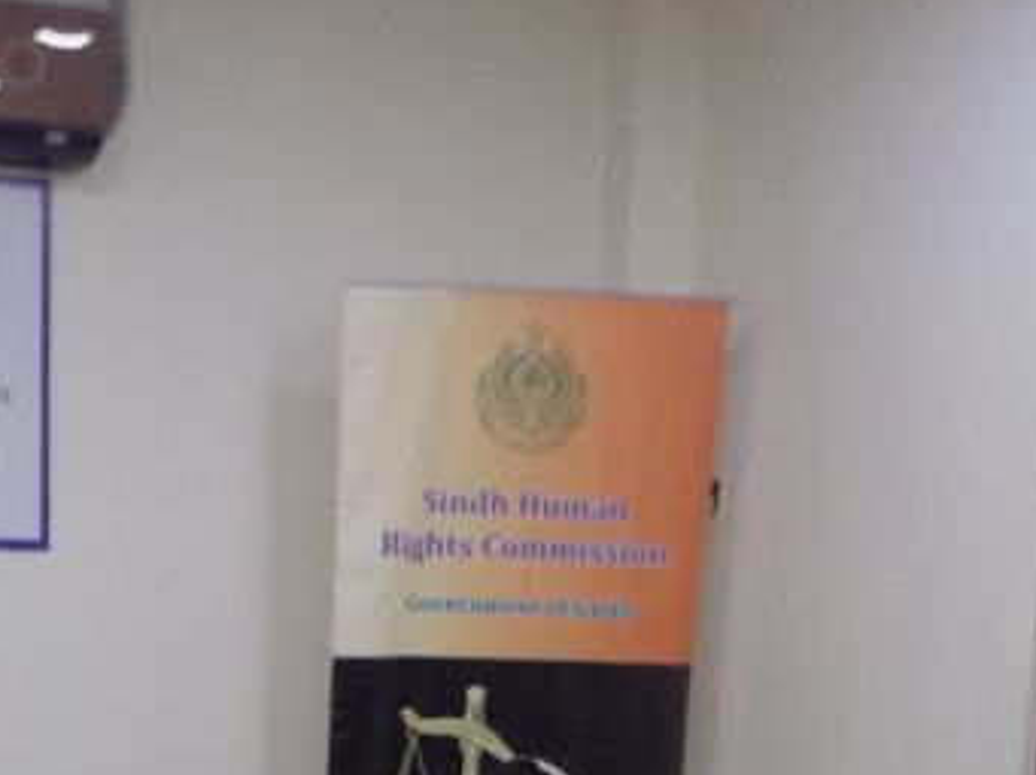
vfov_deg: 15.6
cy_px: 1161
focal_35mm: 87
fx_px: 2601
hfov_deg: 22.4
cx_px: 337
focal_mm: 4
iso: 250
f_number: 3.1
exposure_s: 1/30
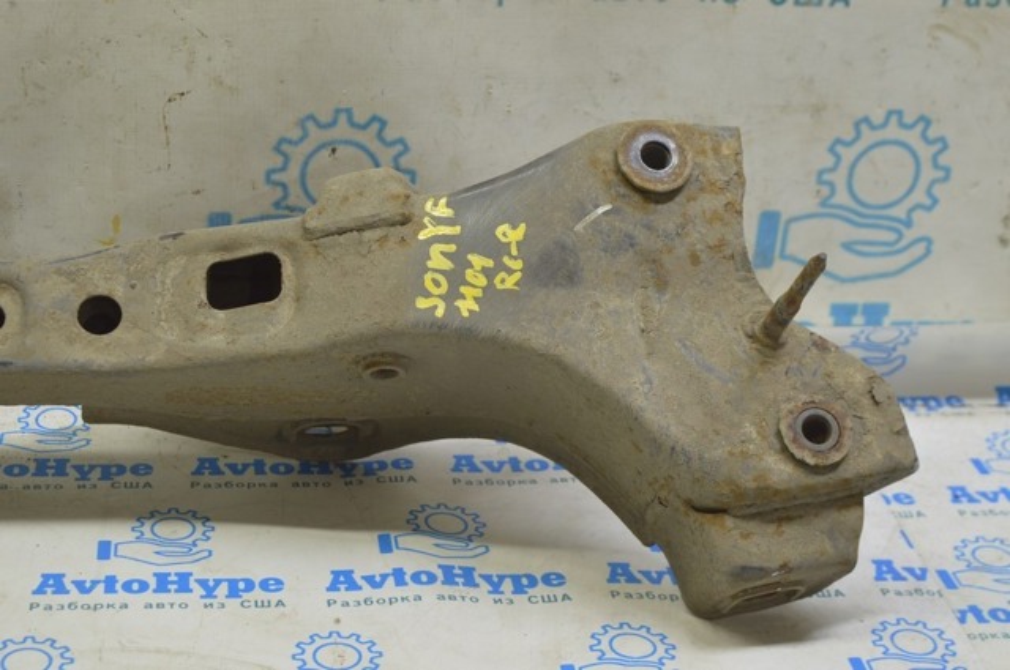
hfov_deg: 28.1
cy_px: 335
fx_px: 2017
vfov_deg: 18.9
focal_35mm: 72
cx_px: 505
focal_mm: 48
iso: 400
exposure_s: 1/20
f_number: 5.6
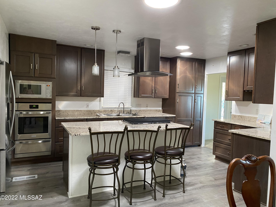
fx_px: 207
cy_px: 104
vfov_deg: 53.1
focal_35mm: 26
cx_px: 138
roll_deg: -1.7
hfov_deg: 67.3
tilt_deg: -4.1
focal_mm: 4.25
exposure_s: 1/60
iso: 400
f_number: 1.8
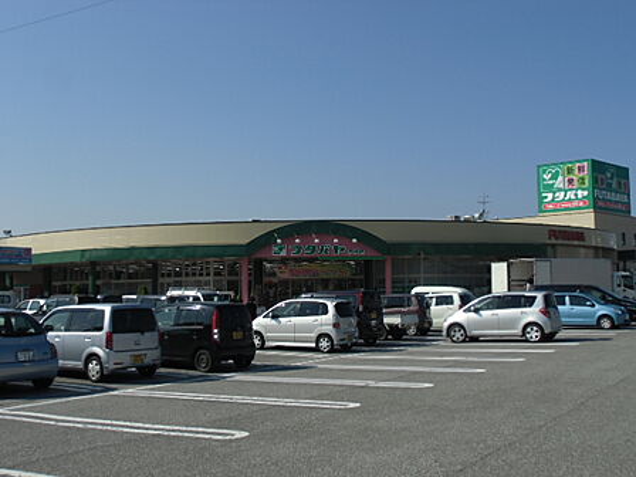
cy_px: 238
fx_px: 735
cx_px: 318
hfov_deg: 46.8
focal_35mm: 40
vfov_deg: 36.0
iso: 64
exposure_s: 1/800
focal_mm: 7.15
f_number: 4
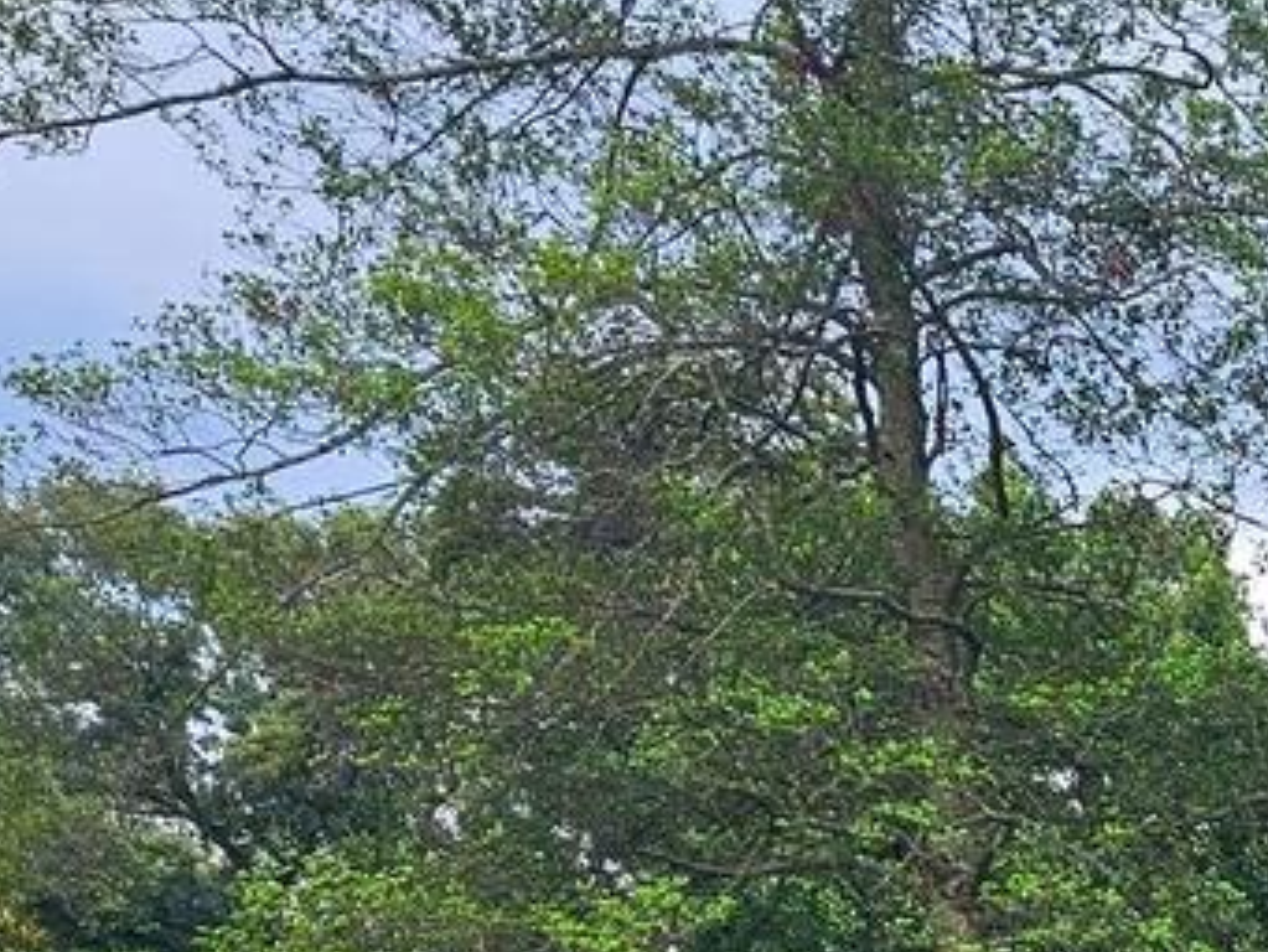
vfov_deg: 13.0
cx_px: 2599
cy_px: 1990
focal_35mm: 97
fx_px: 3554
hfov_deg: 15.6
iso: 10
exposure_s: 1/214
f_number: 1.7
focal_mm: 6.3
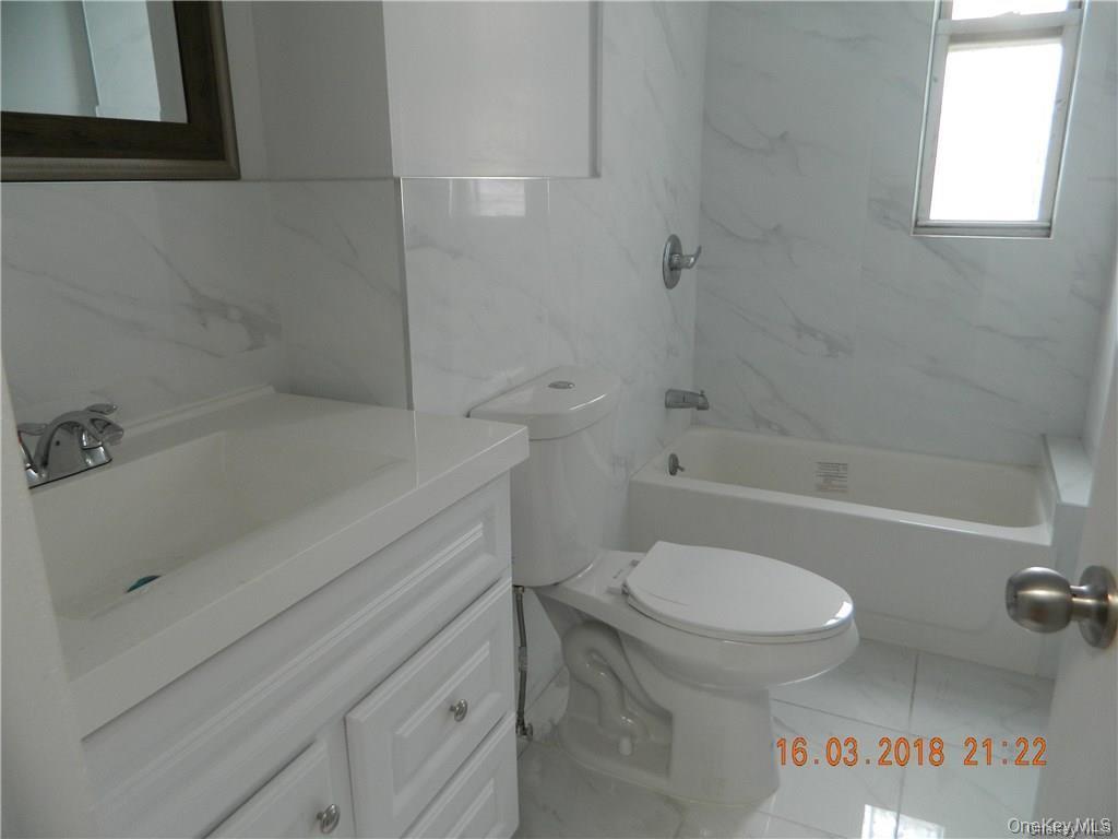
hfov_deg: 69.4
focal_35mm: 25
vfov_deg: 54.9
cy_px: 420
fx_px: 807
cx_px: 559
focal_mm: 4.5
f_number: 3.1
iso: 110
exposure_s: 1/30
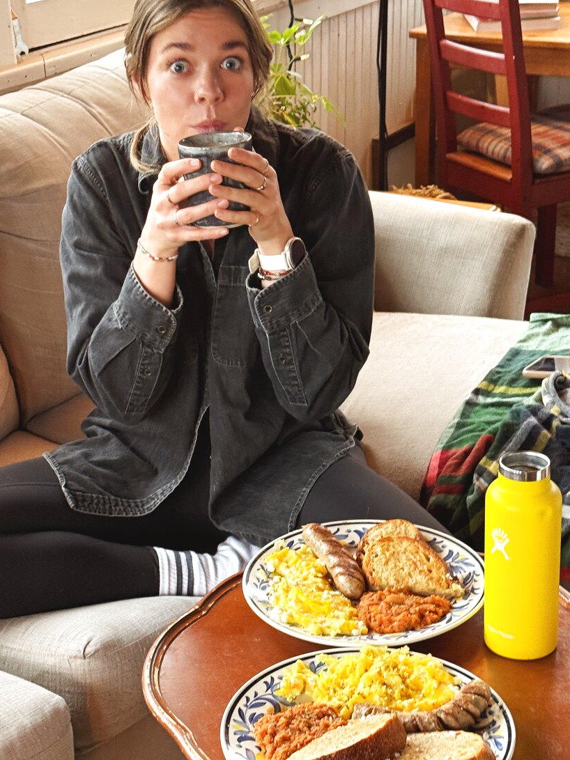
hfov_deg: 22.2
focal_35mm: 66
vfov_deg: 29.4
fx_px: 1449
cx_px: 239
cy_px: 429
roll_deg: +2.2
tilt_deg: -24.0
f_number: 1.78
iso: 250
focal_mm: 6.76
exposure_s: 1/40
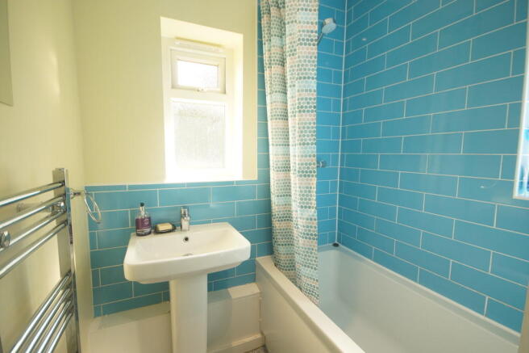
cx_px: 264
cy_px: 176
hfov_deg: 95.0
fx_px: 242
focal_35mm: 16
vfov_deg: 72.0
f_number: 4
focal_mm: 11
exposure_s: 1/60
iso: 500
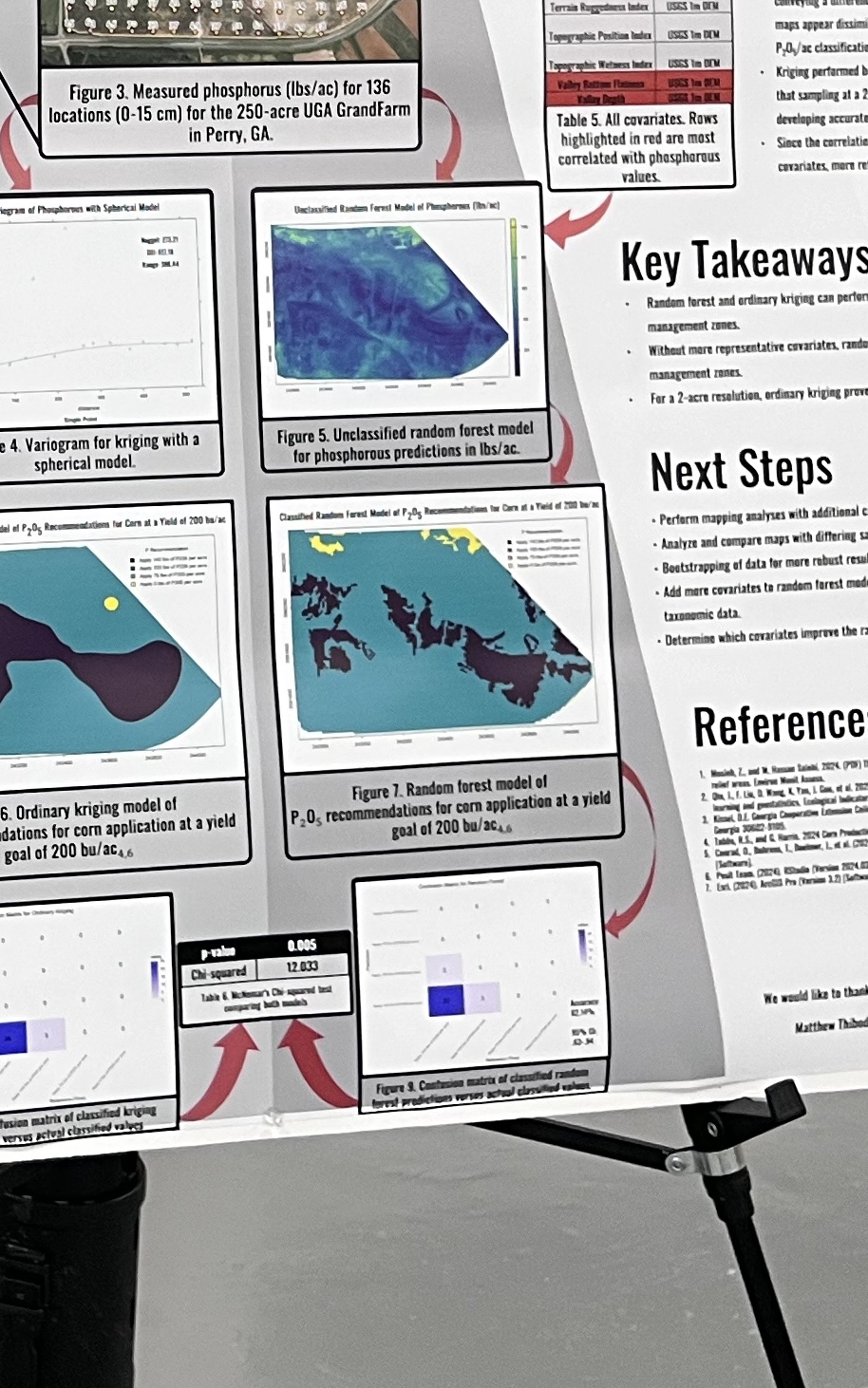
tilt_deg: -8.4
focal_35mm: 76
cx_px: -199
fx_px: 2876
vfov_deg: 26.7
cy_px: 298
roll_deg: -1.0
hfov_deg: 16.4
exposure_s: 1/60
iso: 125
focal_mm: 5.7
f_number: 1.5
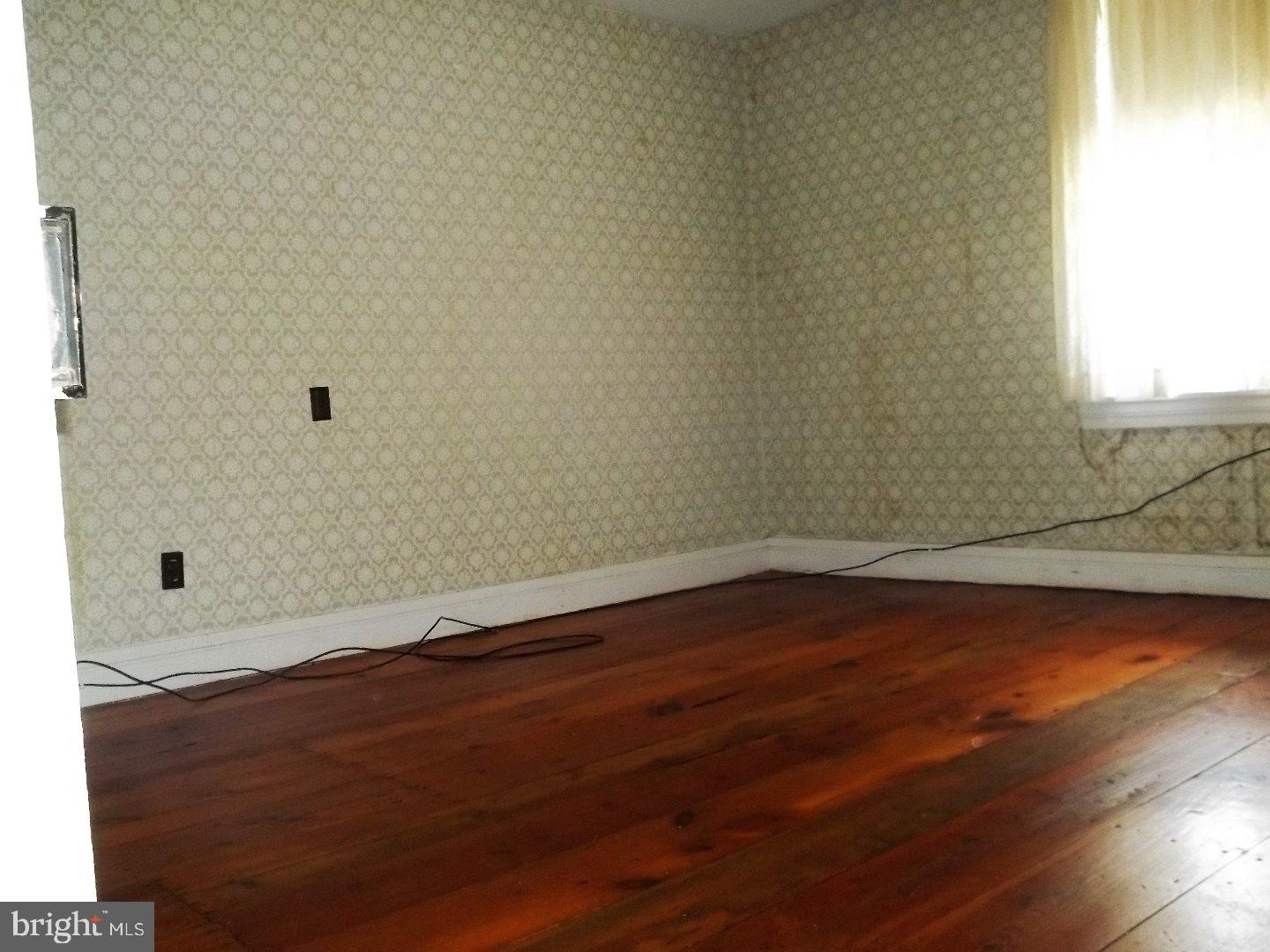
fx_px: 1211
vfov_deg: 42.9
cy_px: 476
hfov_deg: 55.4
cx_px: 635
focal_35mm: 33
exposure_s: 1/30
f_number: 3.3
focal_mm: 5.9
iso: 320
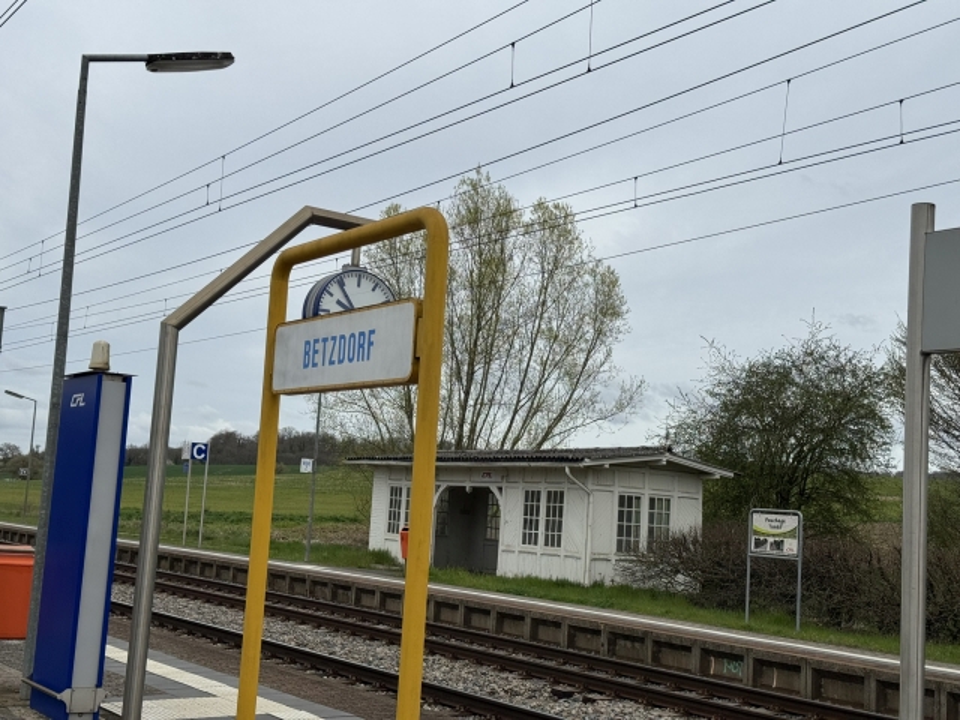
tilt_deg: +6.5
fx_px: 1331
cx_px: 480
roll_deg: -3.0
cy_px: 360
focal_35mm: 48
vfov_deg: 30.3
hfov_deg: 39.7
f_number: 1.78
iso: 64
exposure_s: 1/4049
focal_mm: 6.76
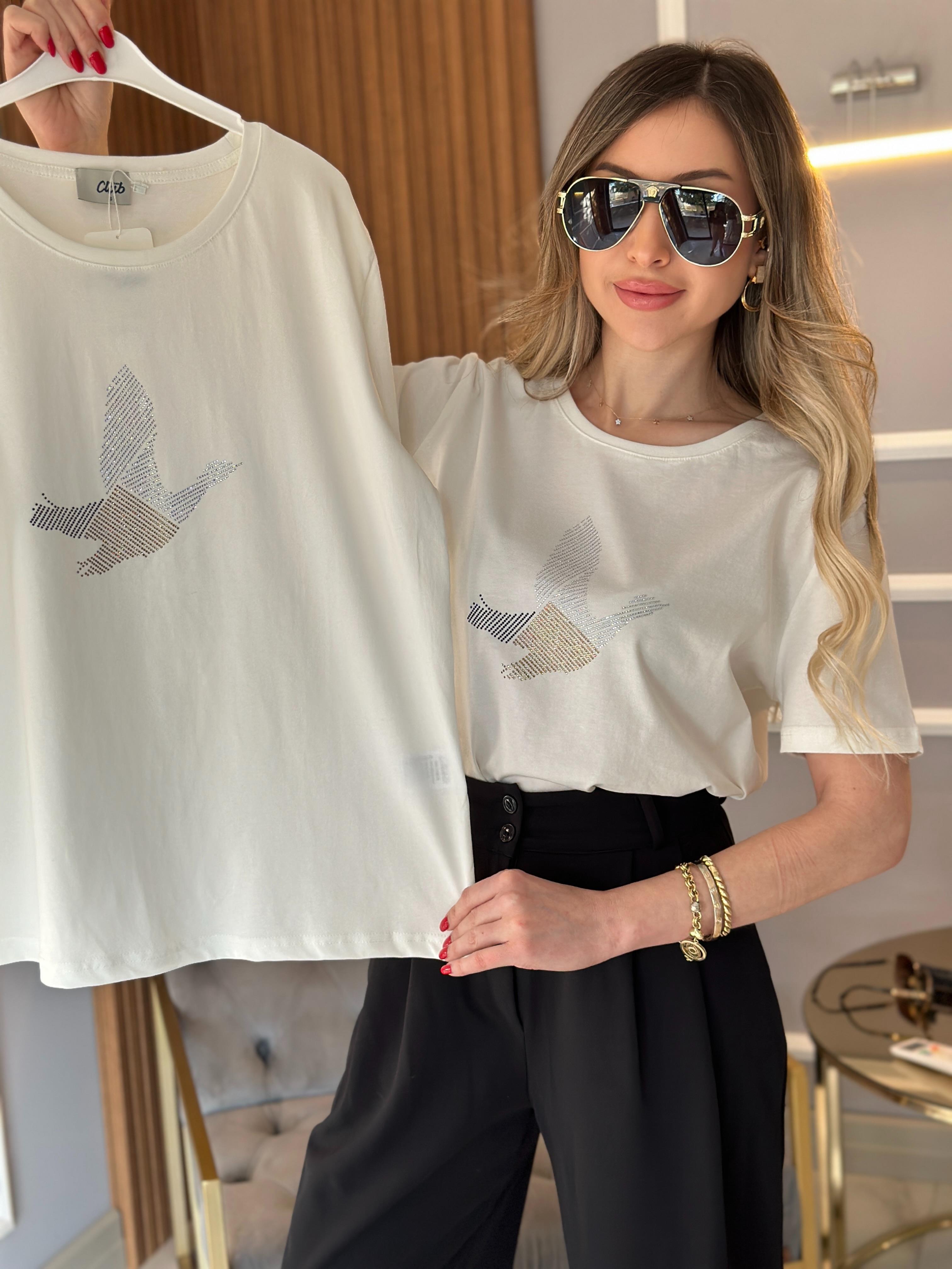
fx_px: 1760
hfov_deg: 30.3
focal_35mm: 48
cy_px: 634
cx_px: 476
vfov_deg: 39.7
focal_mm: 6.86
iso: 125
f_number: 1.78
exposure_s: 1/111
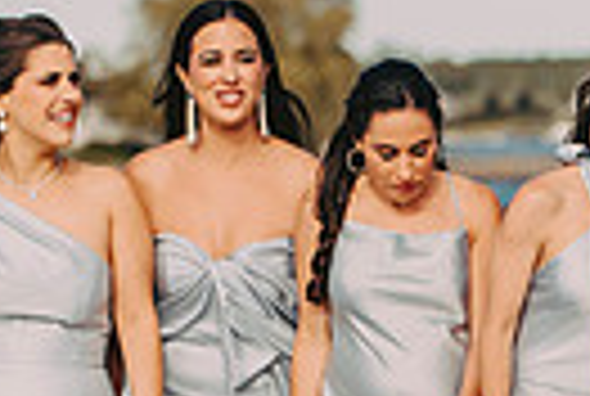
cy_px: 358
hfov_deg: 4.9
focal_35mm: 420
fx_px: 6899
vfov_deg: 3.3
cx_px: 802
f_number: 2.8
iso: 500
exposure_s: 1/4000
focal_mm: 95
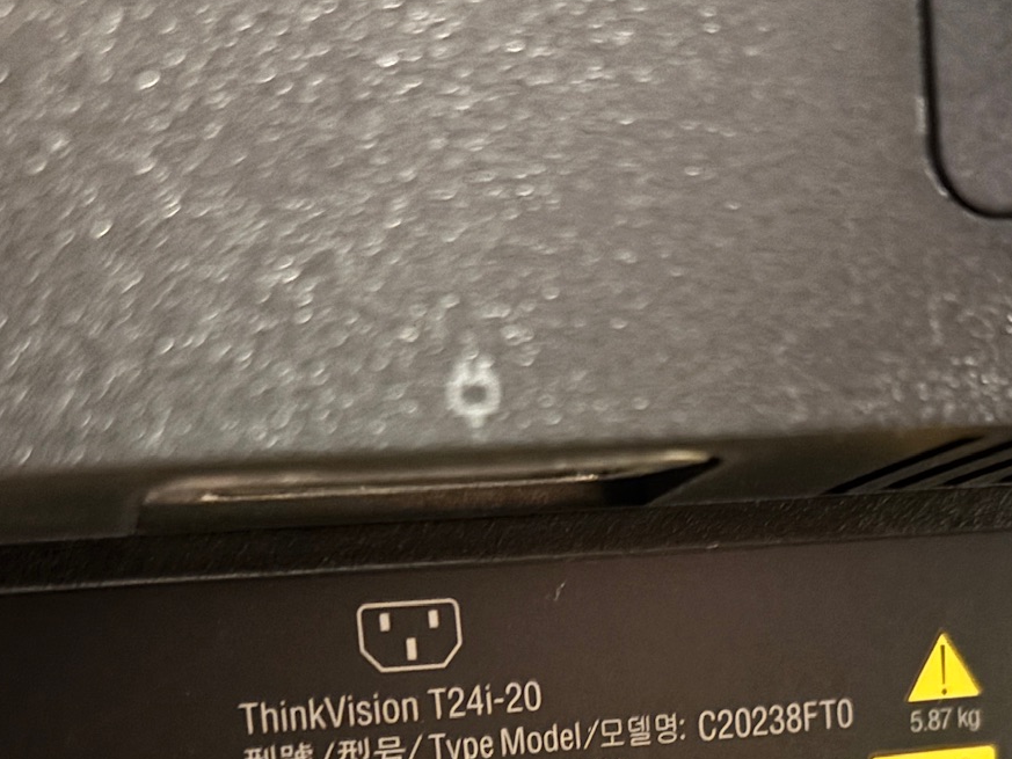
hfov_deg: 31.6
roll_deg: +6.4
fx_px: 1784
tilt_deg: -0.5
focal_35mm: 61
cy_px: 859
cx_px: 621
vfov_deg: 22.5
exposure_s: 1/9
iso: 1000
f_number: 1.6
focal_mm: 5.96
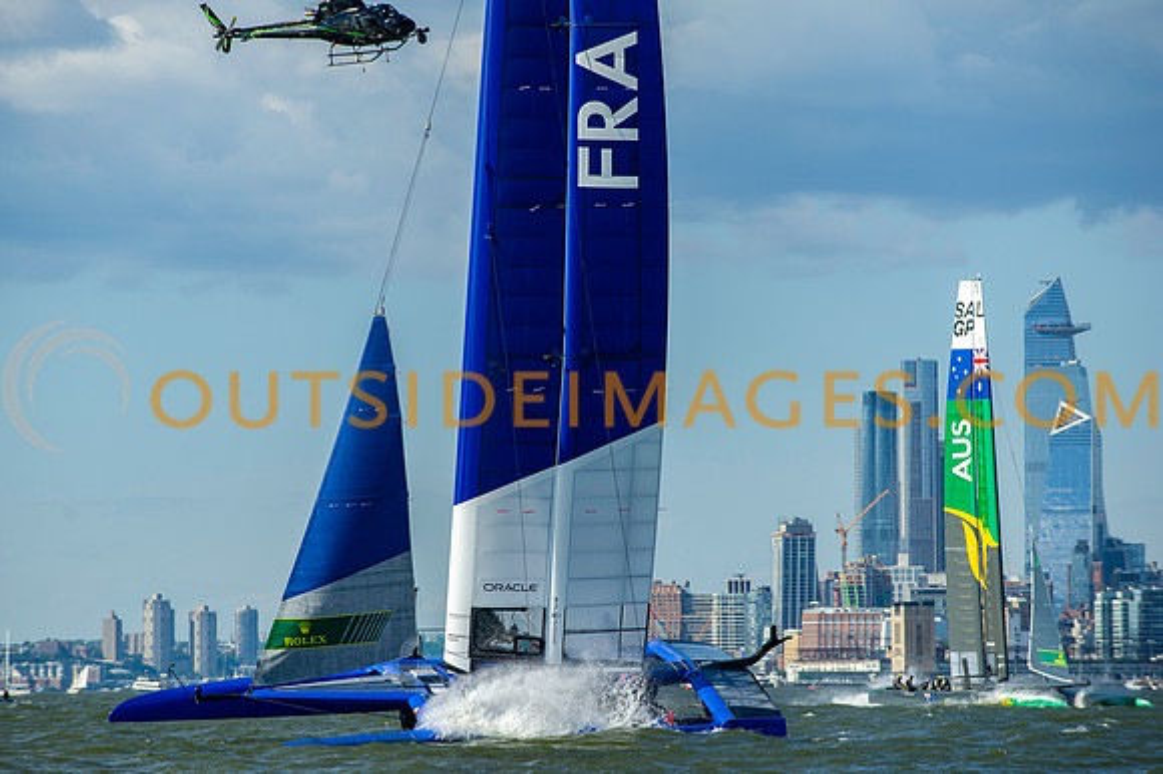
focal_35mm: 216
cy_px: 409
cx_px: 541
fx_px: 6971
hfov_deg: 9.5
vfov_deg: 6.4
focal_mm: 200
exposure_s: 1/2000
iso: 400
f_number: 5.6
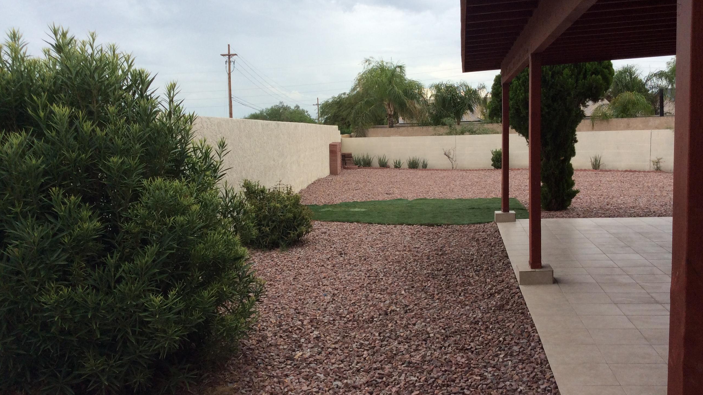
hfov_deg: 56.6
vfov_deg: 33.7
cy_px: 209
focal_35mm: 35
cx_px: 352
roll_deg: +2.7
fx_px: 652
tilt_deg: -7.0
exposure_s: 1/1059
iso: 32
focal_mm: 3.3
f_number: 2.4
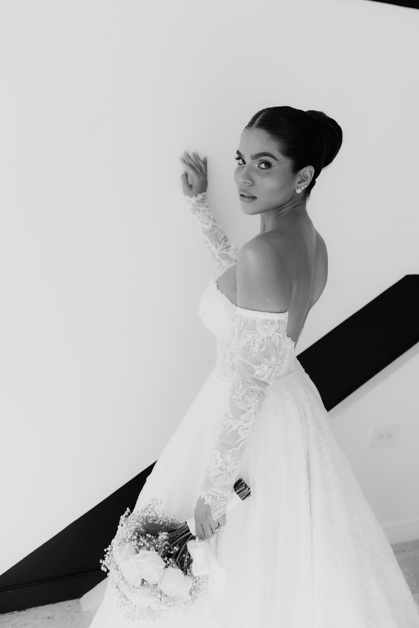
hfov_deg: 35.0
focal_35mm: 38
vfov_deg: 50.7
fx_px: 663
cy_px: 314
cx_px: 227
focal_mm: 35
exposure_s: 1/1600
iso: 200
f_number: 2.8
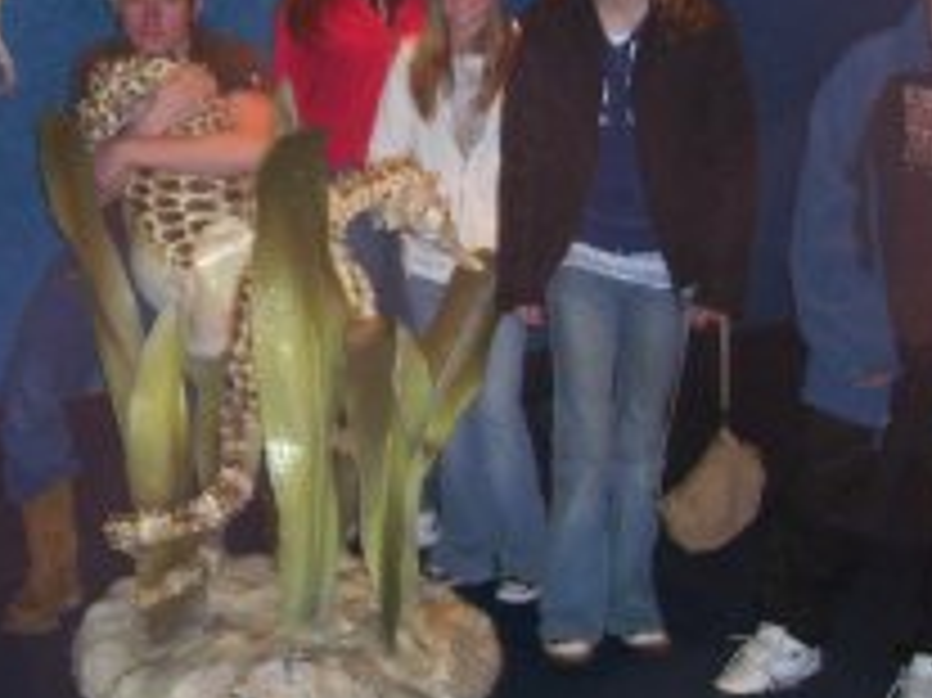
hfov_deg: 26.2
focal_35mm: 74
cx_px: 315
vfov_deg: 19.7
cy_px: 140
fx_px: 1991
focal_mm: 5.6
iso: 80
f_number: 2.7
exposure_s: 1/60
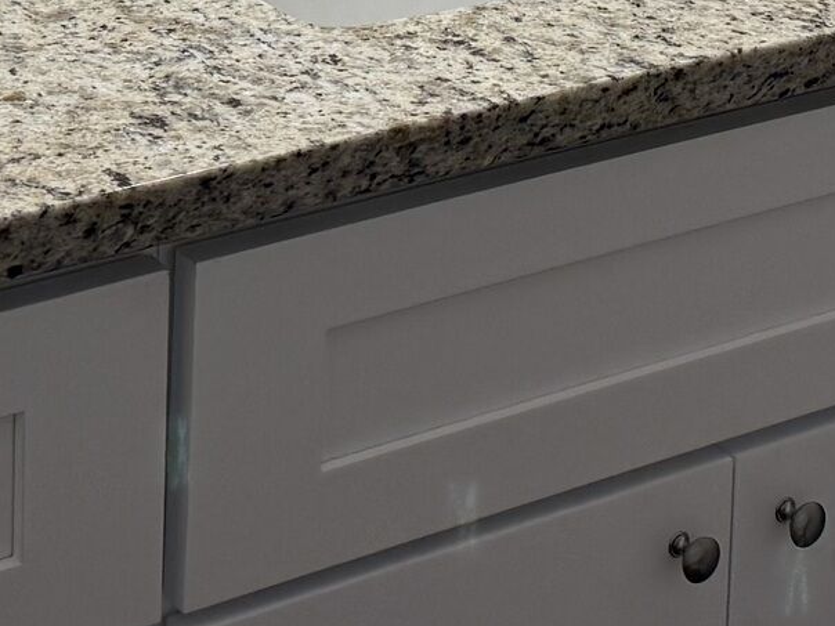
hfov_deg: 16.1
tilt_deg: -6.1
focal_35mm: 122
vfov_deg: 11.0
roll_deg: -1.6
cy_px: -644
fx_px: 2943
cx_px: 453
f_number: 1.78
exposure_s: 1/279
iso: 100
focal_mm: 6.76
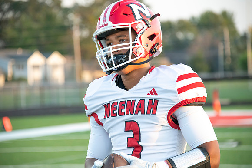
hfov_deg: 10.3
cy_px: 84
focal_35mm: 200
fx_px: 1400
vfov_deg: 6.9
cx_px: 126
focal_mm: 200
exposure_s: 1/800
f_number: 5.6
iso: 2000
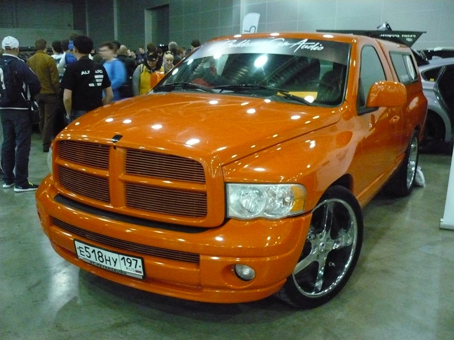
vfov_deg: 40.7
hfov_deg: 52.6
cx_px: 227
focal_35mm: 35
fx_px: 459
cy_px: 170
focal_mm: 5.8
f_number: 2.8
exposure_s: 1/15
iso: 800
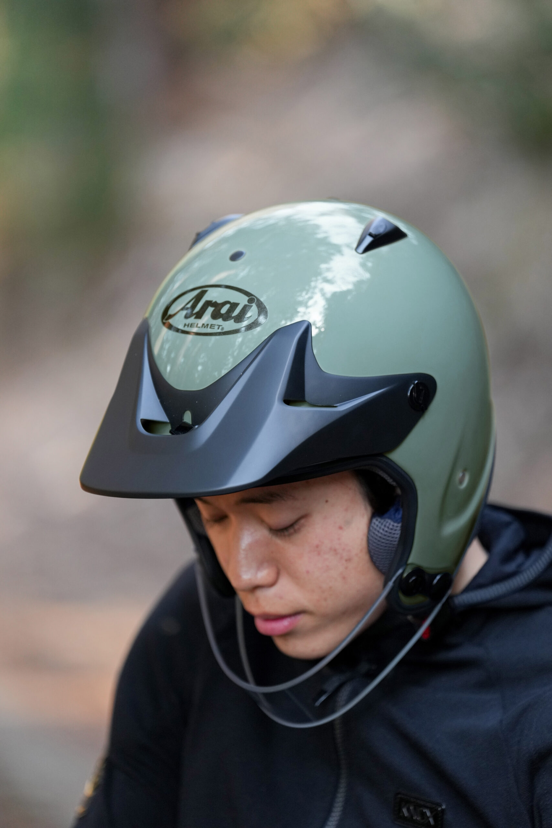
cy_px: 414
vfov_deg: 11.5
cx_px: 276
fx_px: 4093
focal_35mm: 178
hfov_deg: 7.7
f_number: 2.8
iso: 1250
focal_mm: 178
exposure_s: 1/800
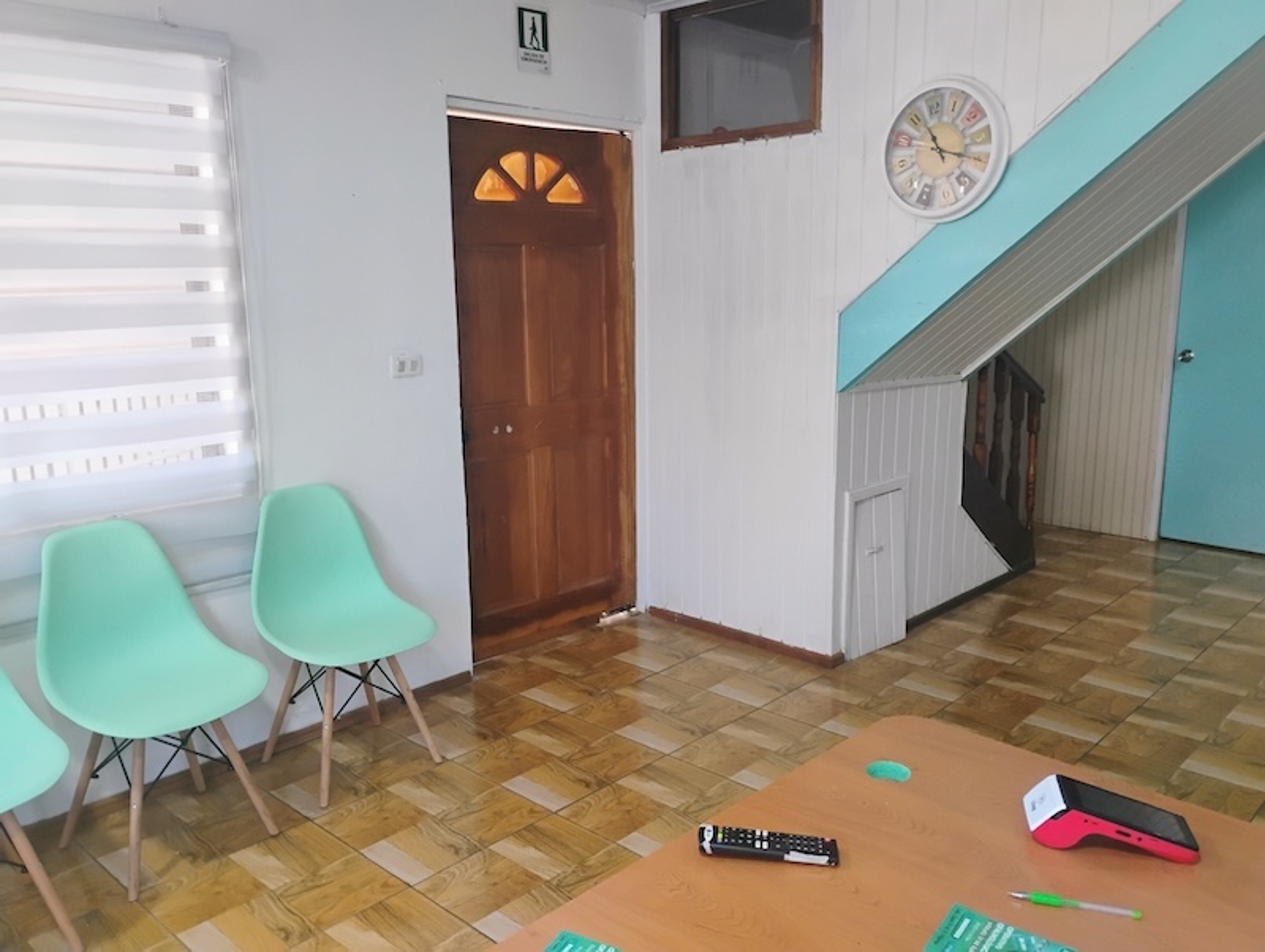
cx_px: 632
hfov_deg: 63.4
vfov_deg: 49.8
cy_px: 476
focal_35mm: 28
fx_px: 1024
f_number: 1.8
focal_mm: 4.26
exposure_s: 1/50
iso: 1009
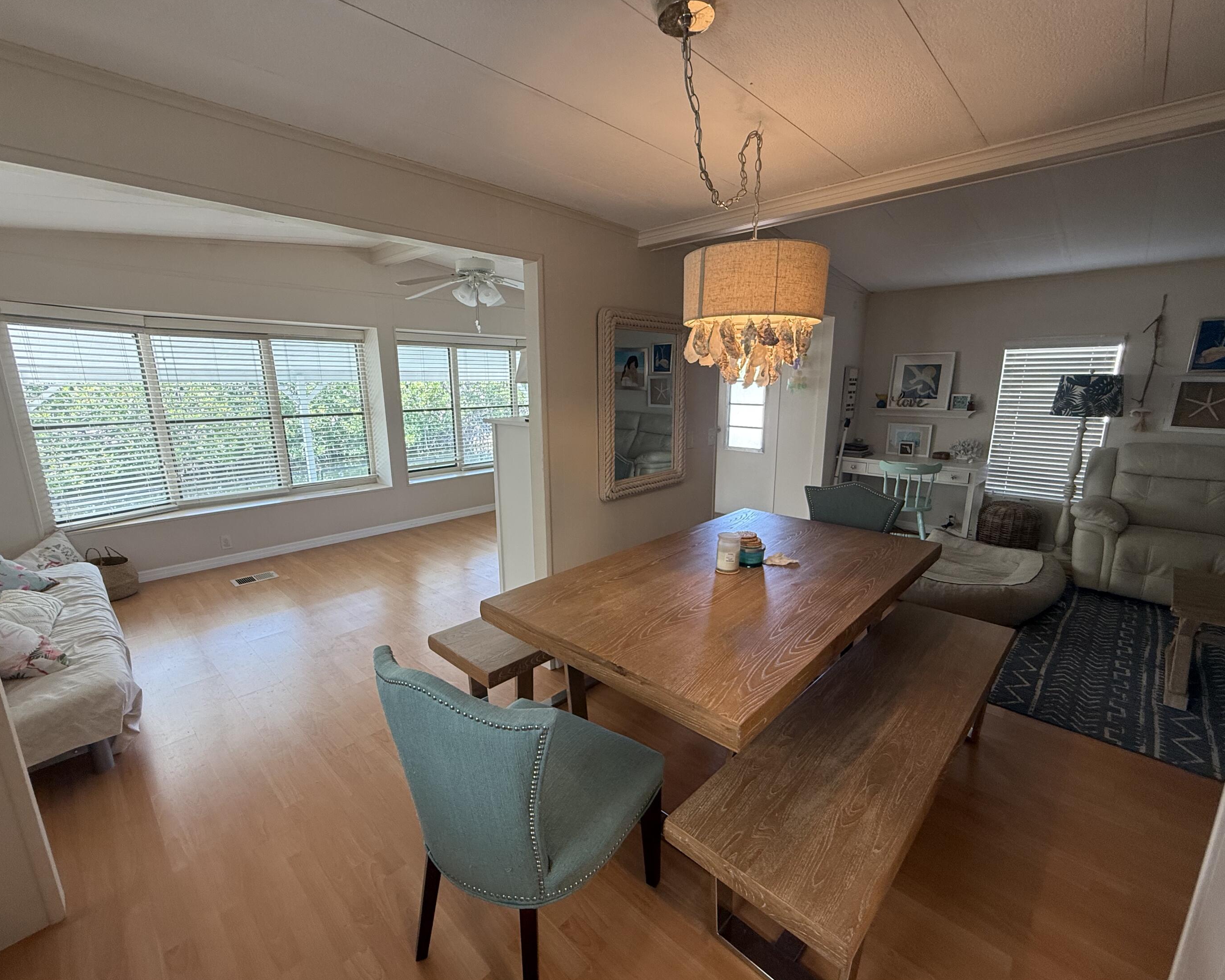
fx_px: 544
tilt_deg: -12.6
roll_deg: +0.1
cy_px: 500
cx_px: 620
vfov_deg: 84.0
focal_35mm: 15
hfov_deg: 96.8
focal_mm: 2.22
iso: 160
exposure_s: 1/120
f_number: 2.2
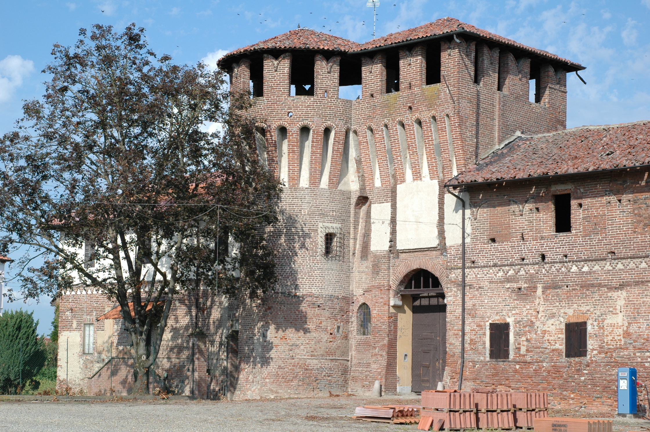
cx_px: 325
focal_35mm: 75
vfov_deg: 18.1
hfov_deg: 27.0
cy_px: 216
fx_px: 1353
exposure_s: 1/400
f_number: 10
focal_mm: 50
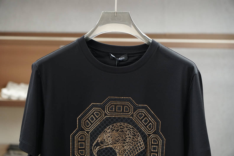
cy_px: 78
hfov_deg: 21.9
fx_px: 604
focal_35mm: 93
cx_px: 117
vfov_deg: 14.7
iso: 1000
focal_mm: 62
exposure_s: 1/125
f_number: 3.5
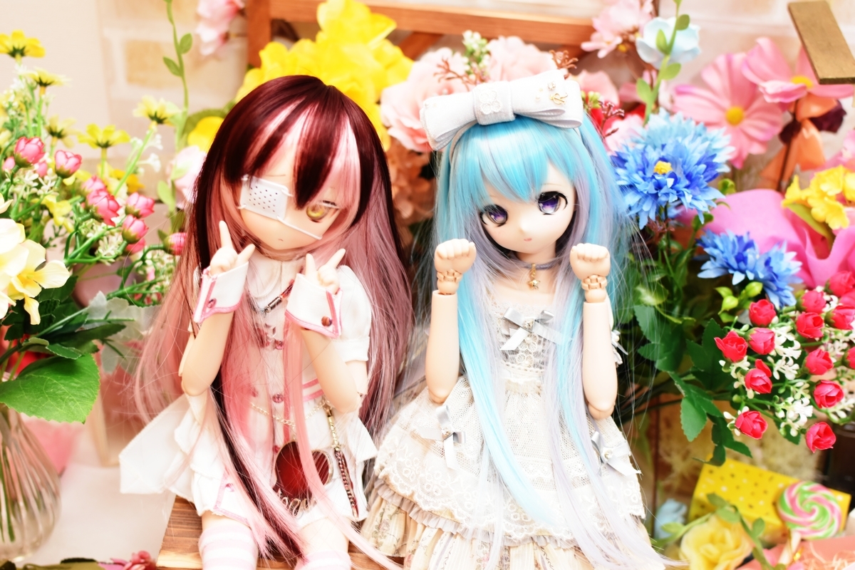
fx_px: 1247
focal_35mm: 52
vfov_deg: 25.8
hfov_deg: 37.9
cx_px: 428
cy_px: 285
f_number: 3.2
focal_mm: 35
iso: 800
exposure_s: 1/60
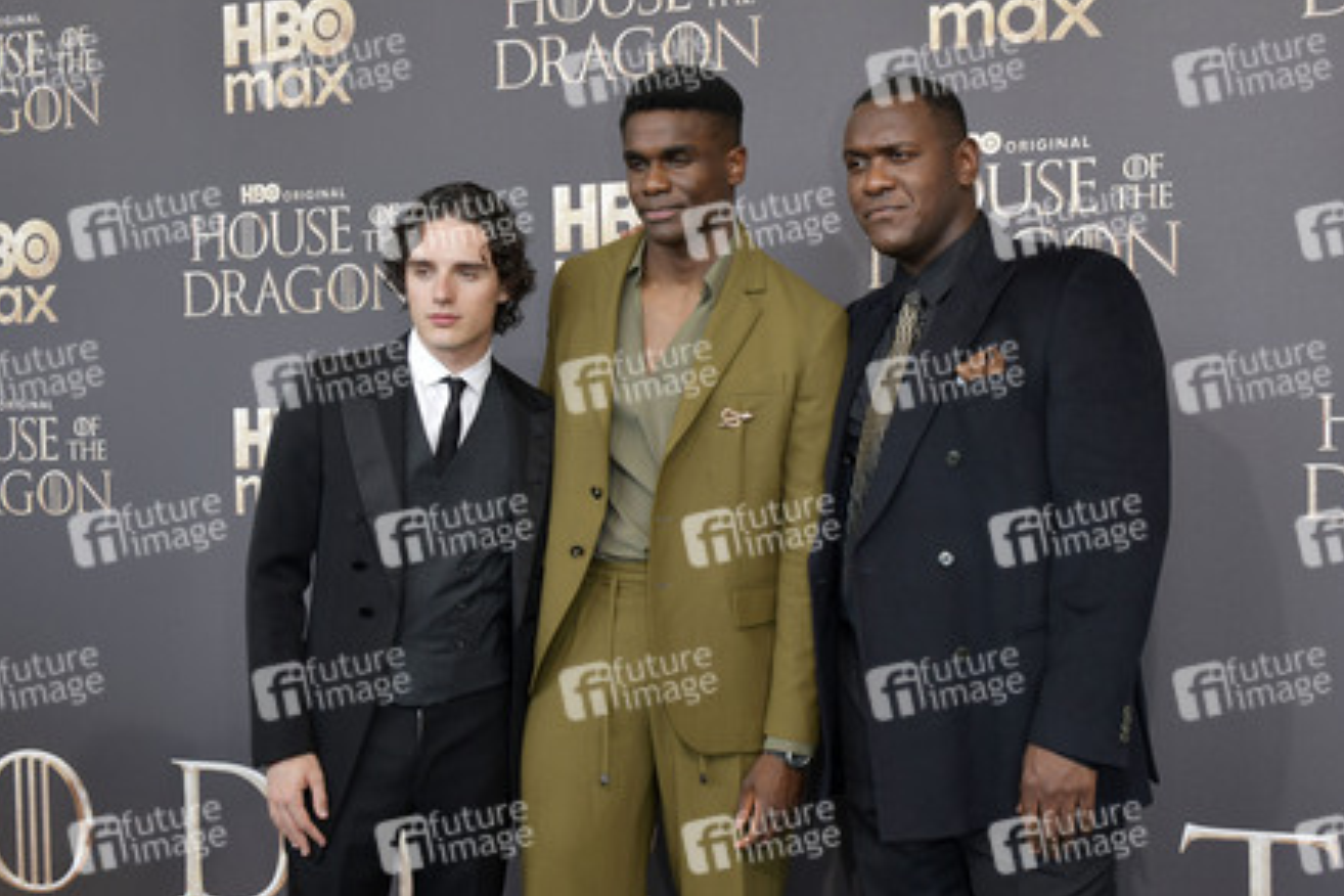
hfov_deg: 53.1
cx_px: 680
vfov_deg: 36.9
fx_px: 1344
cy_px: 454
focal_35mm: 36
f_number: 6.3
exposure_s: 1/200
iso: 400
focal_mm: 35
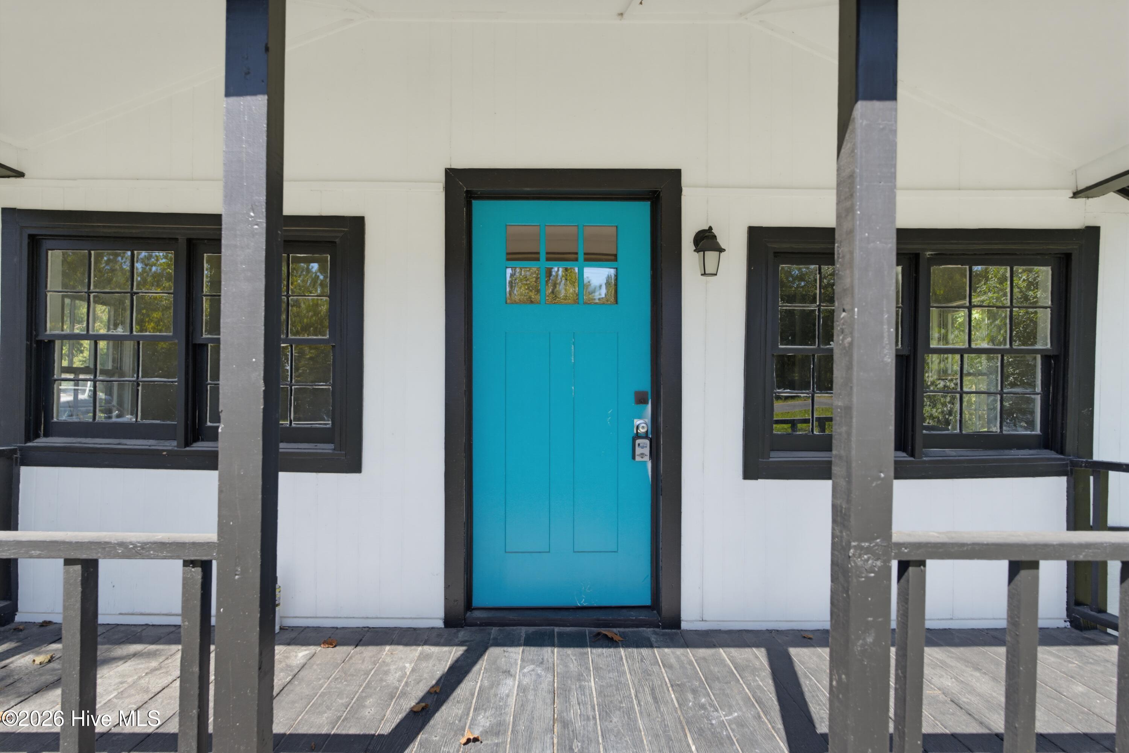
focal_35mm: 20
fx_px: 643
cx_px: 564
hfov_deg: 82.6
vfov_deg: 60.7
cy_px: 376
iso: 500
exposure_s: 1/500
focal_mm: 20.5
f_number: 4
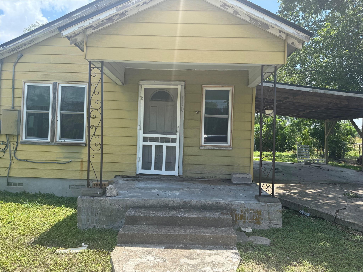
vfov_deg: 56.8
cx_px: 182
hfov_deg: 71.6
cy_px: 136
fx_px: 252
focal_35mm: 24
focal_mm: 6.76
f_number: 1.78
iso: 80
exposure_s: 1/1901
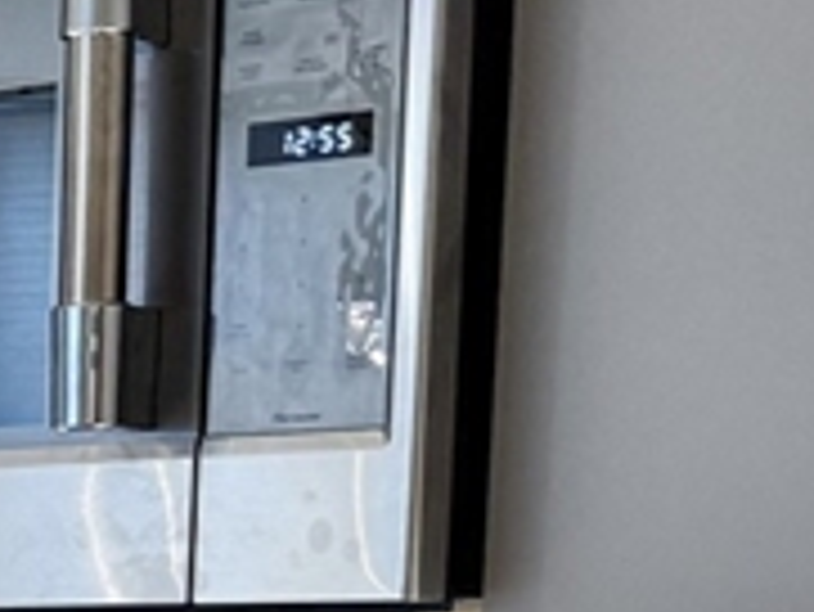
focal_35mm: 136
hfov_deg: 12.6
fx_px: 3200
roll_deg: -0.1
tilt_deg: -7.7
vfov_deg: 10.4
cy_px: 1053
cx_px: -863
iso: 200
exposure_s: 1/120
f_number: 1.78
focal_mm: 6.76
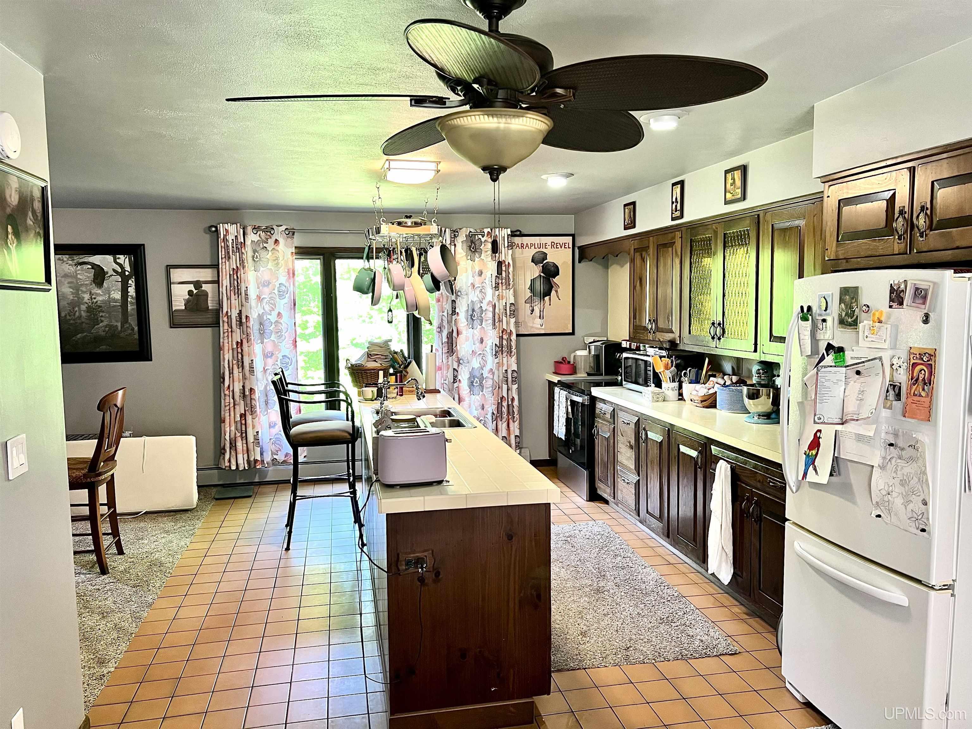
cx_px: 486
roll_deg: +0.5
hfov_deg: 67.3
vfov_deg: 53.1
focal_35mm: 26
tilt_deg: -6.1
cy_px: 364
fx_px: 730
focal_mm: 5.7
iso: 160
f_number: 1.5
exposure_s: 1/60
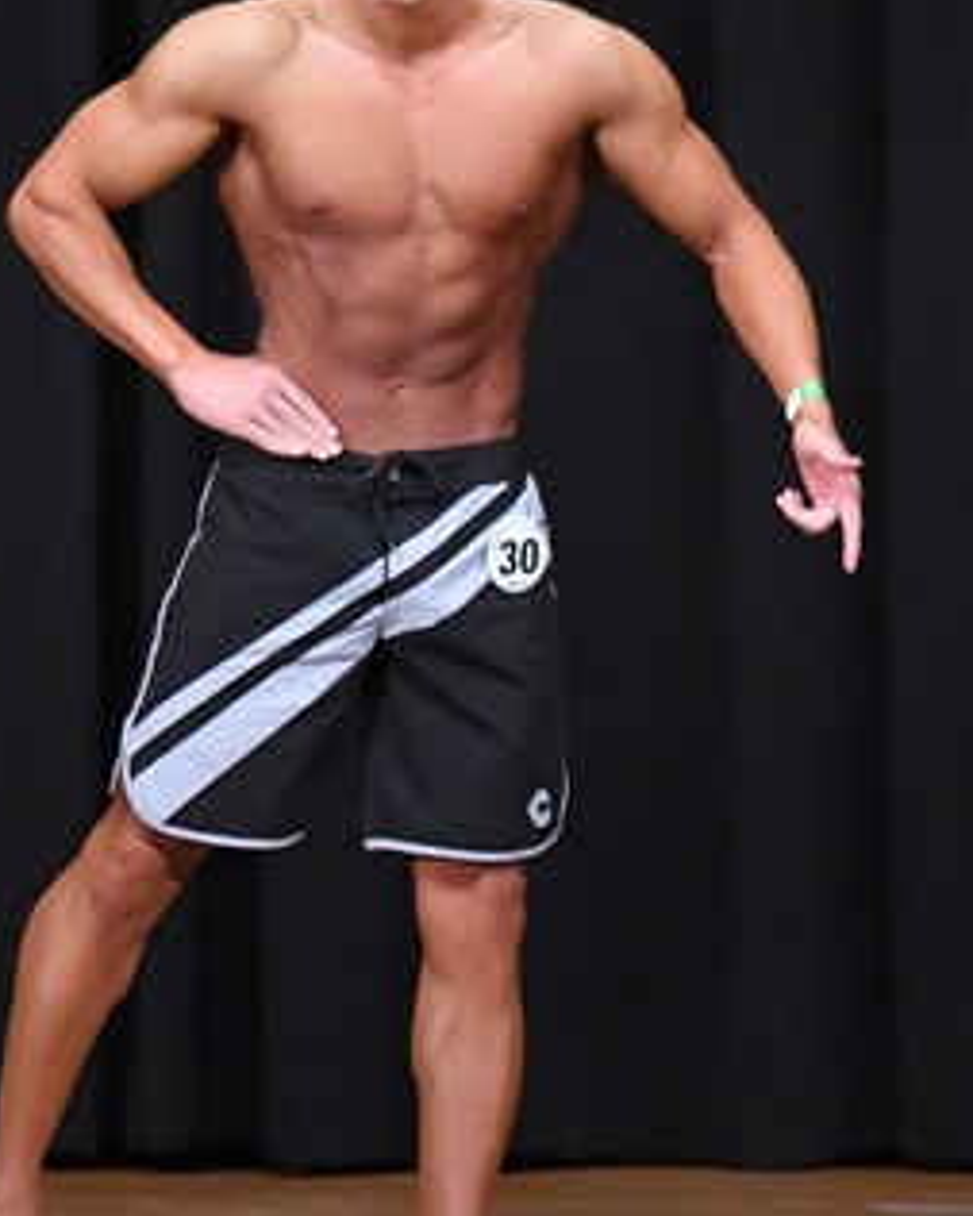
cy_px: 581
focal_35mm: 517
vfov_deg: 3.7
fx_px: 18601
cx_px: 325
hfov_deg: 3.0
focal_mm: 150
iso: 8000
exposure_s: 1/400
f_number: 5.6
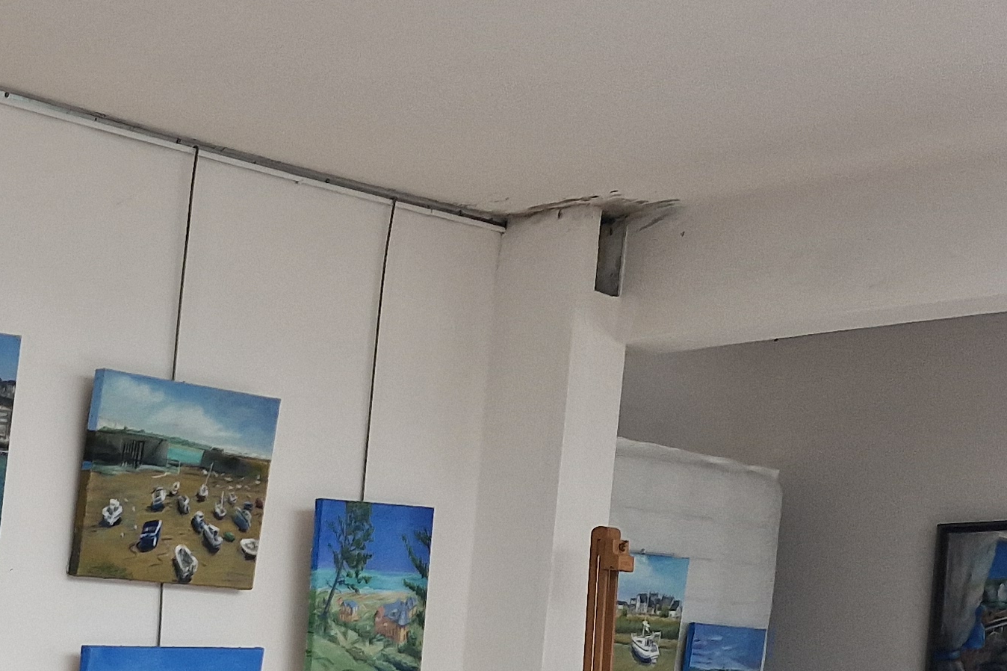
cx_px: -459
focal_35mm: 71
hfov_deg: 23.4
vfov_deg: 17.8
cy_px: 900
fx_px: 1985
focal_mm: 5.4
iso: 50
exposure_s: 1/251
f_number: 1.8
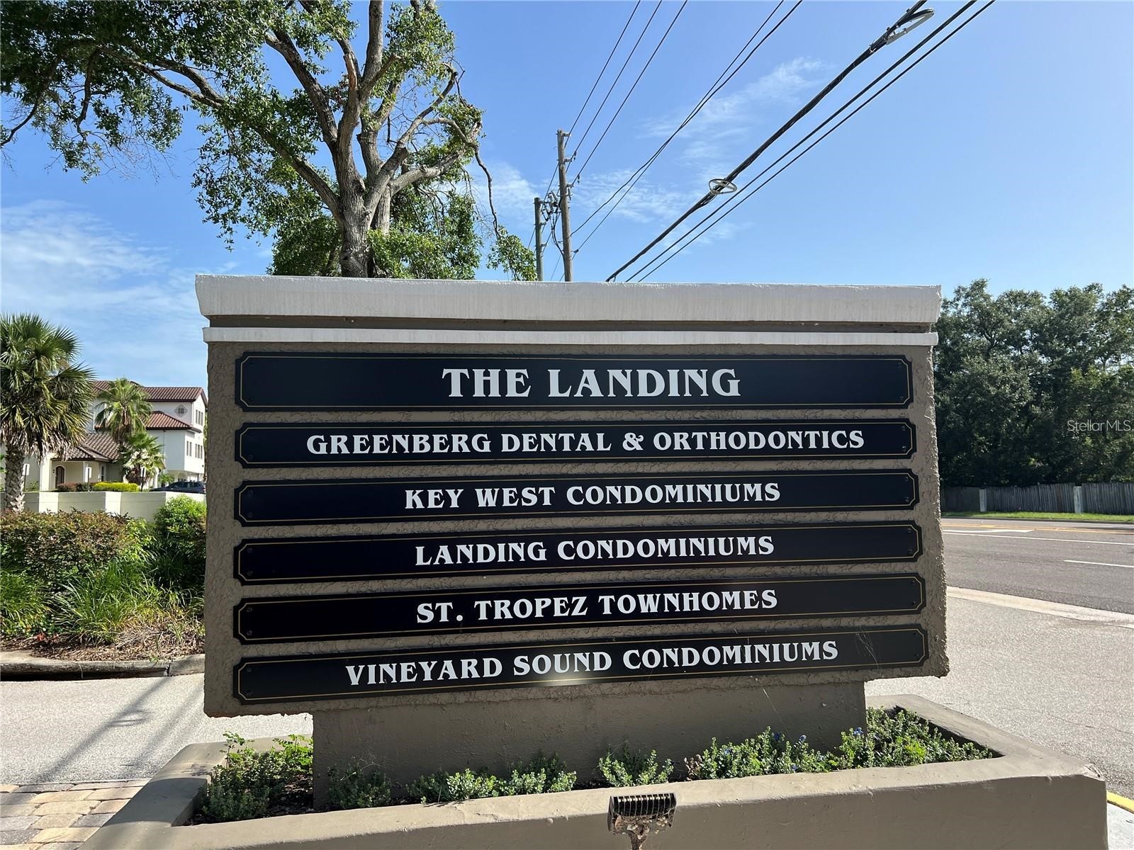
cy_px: 425
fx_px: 852
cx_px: 567
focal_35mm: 26
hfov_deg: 67.3
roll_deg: +2.0
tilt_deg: +4.3
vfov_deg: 53.1
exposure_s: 1/2994
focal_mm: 5.7
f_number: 1.5
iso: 50
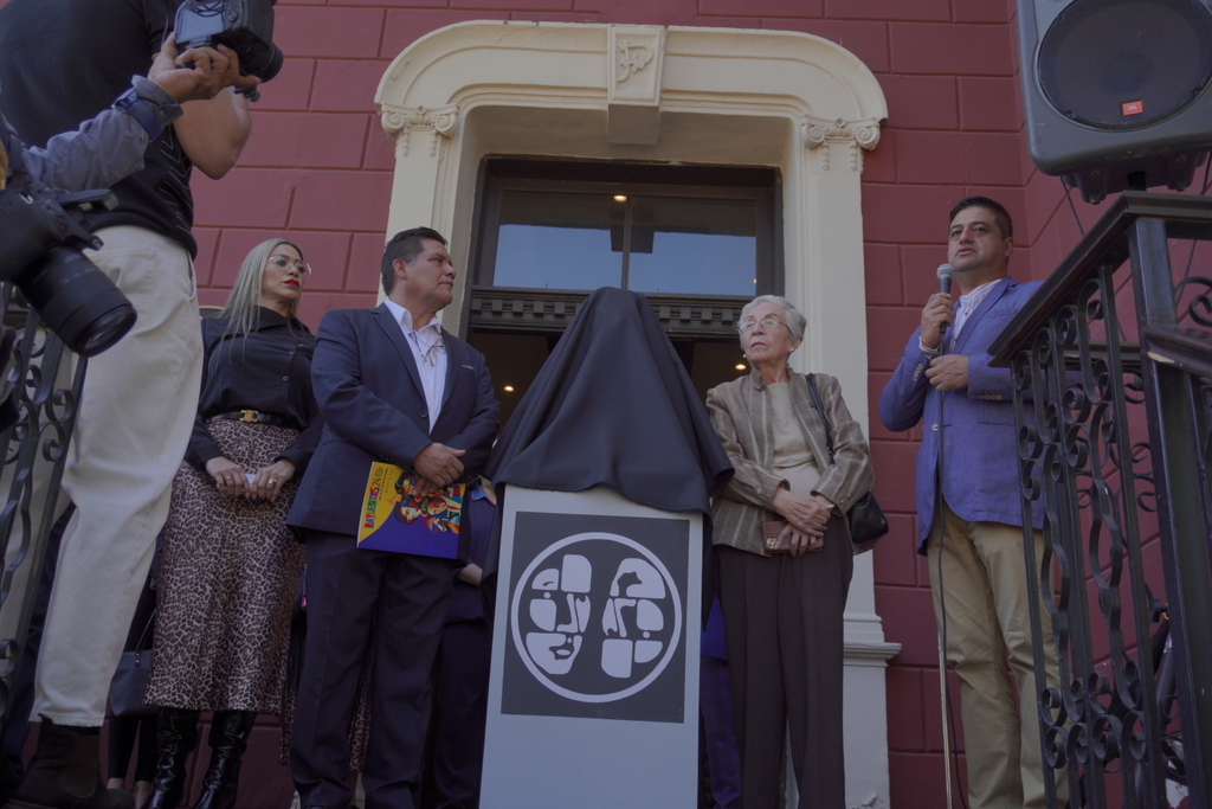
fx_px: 1162
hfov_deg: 55.1
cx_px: 606
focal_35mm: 34
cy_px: 404
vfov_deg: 38.4
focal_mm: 23
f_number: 4
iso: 50
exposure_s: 1/125
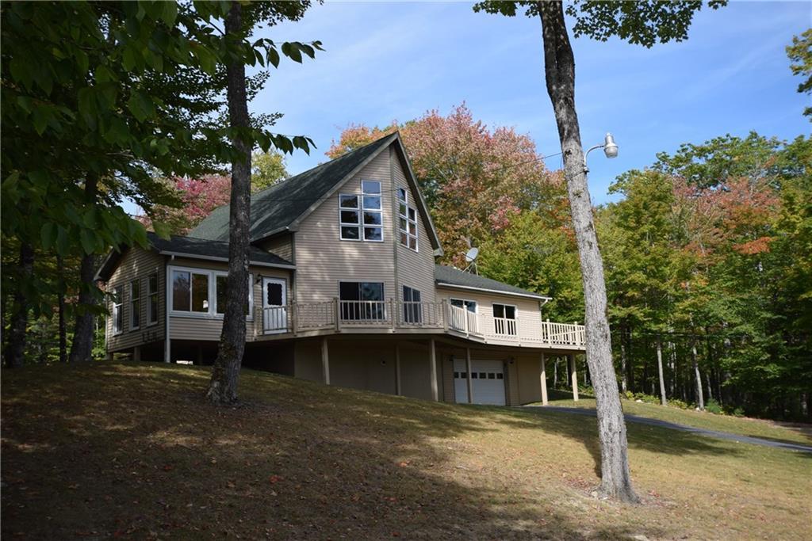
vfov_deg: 36.9
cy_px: 270
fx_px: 812
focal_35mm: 36
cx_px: 406
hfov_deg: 53.1
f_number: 6.3
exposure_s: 1/160
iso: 100
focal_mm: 24
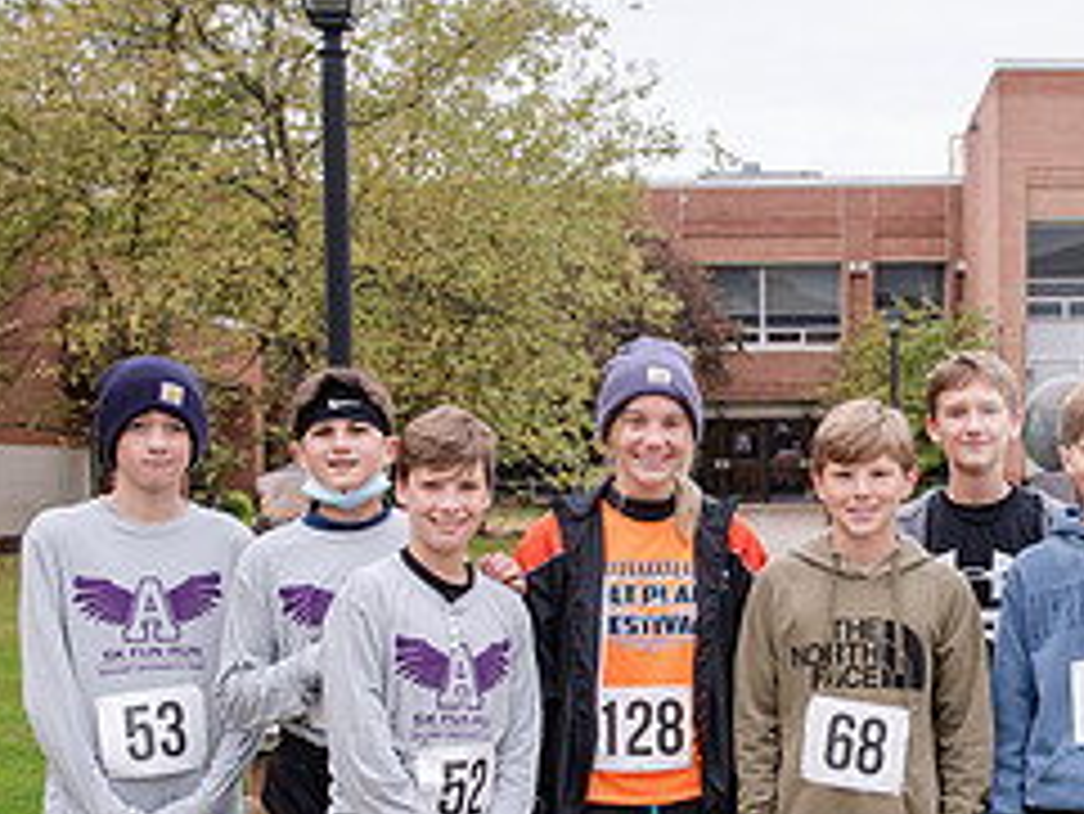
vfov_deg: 19.7
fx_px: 2318
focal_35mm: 74
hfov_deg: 25.9
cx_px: 846
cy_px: 641
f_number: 5
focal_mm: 32
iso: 400
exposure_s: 1/320
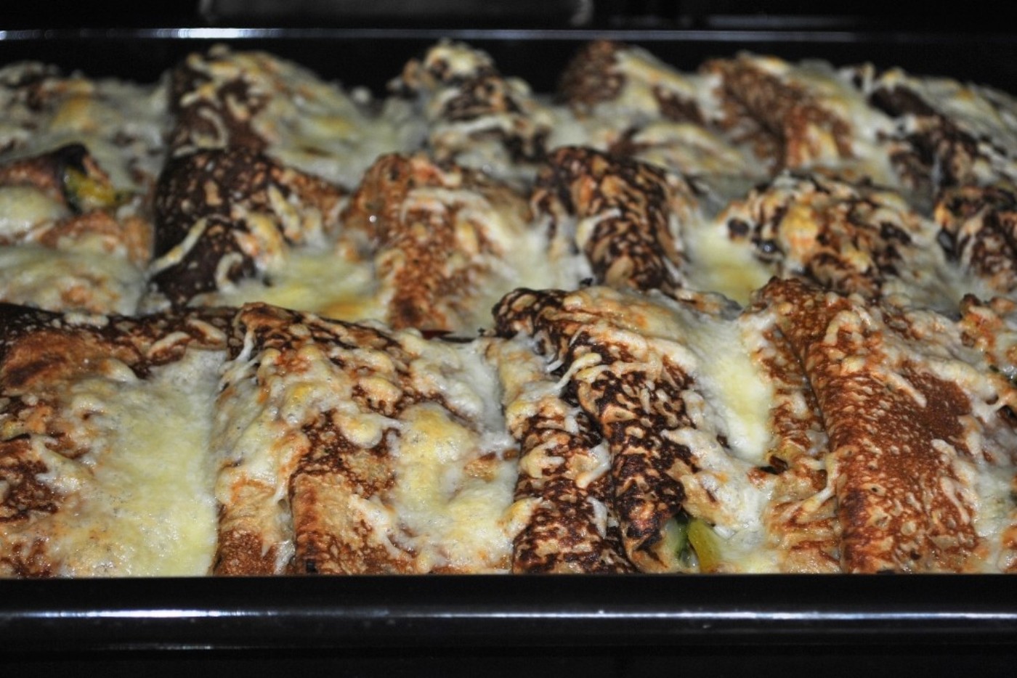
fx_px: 2331
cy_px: 339
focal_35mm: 82
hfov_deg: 24.6
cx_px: 508
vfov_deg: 16.6
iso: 200
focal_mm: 55
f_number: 5.6
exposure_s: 1/60
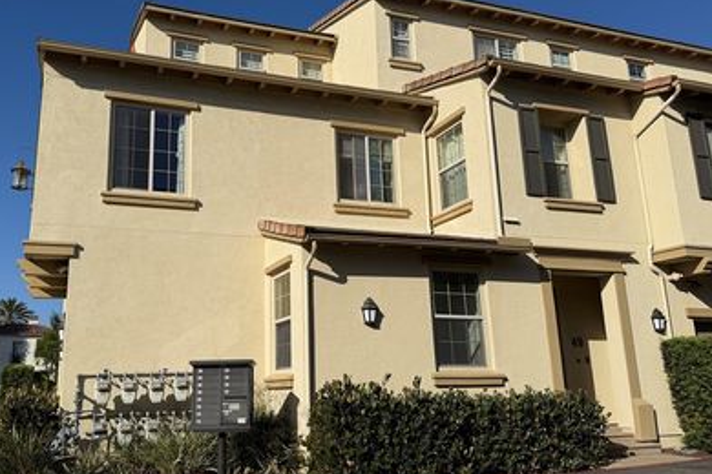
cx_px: 294
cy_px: 220
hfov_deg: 58.4
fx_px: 633
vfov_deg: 41.1
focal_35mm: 32
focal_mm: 6.76
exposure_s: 1/10309
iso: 80
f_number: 1.78
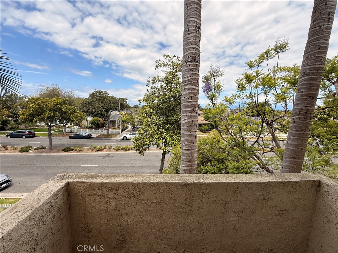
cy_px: 126
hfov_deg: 102.1
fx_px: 137
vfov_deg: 85.7
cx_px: 169
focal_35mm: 14
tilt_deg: -7.3
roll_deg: -1.2
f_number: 2.2
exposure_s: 1/1613
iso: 50
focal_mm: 2.22
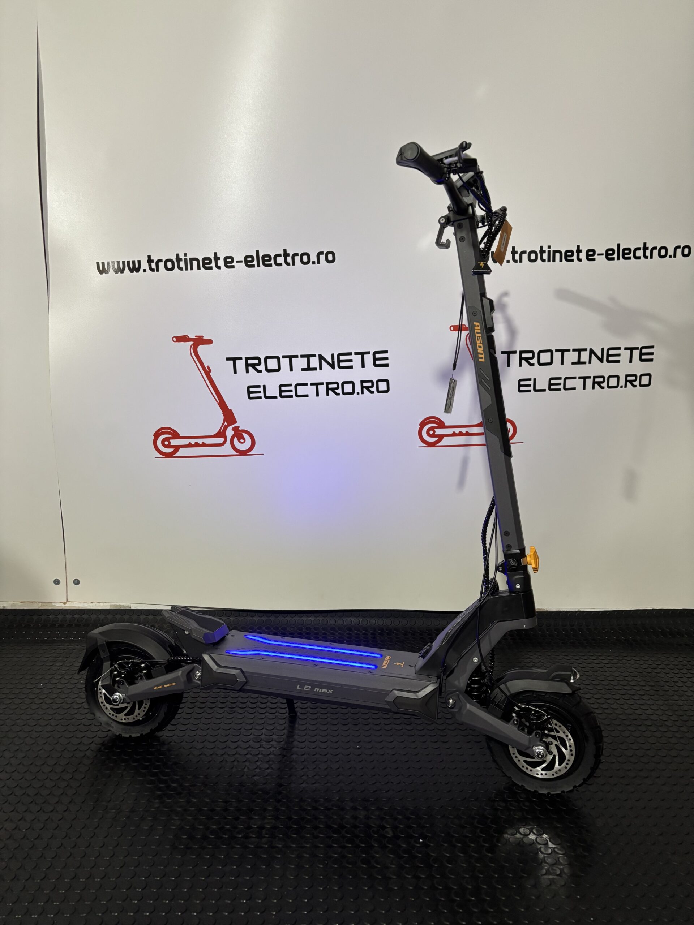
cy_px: 462
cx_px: 347
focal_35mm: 26
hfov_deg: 53.1
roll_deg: -2.5
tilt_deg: -11.1
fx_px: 695
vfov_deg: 67.3
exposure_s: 1/50
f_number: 1.6
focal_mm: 5.96
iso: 250
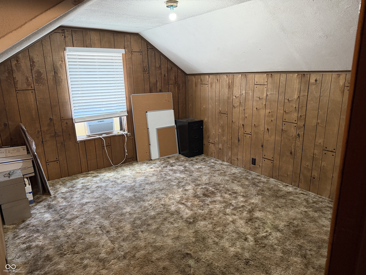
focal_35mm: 24
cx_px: 183
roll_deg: +0.2
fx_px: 254
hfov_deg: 71.6
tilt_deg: -15.1
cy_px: 138
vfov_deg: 56.8
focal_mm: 6.76
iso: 500
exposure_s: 1/60
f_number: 1.78
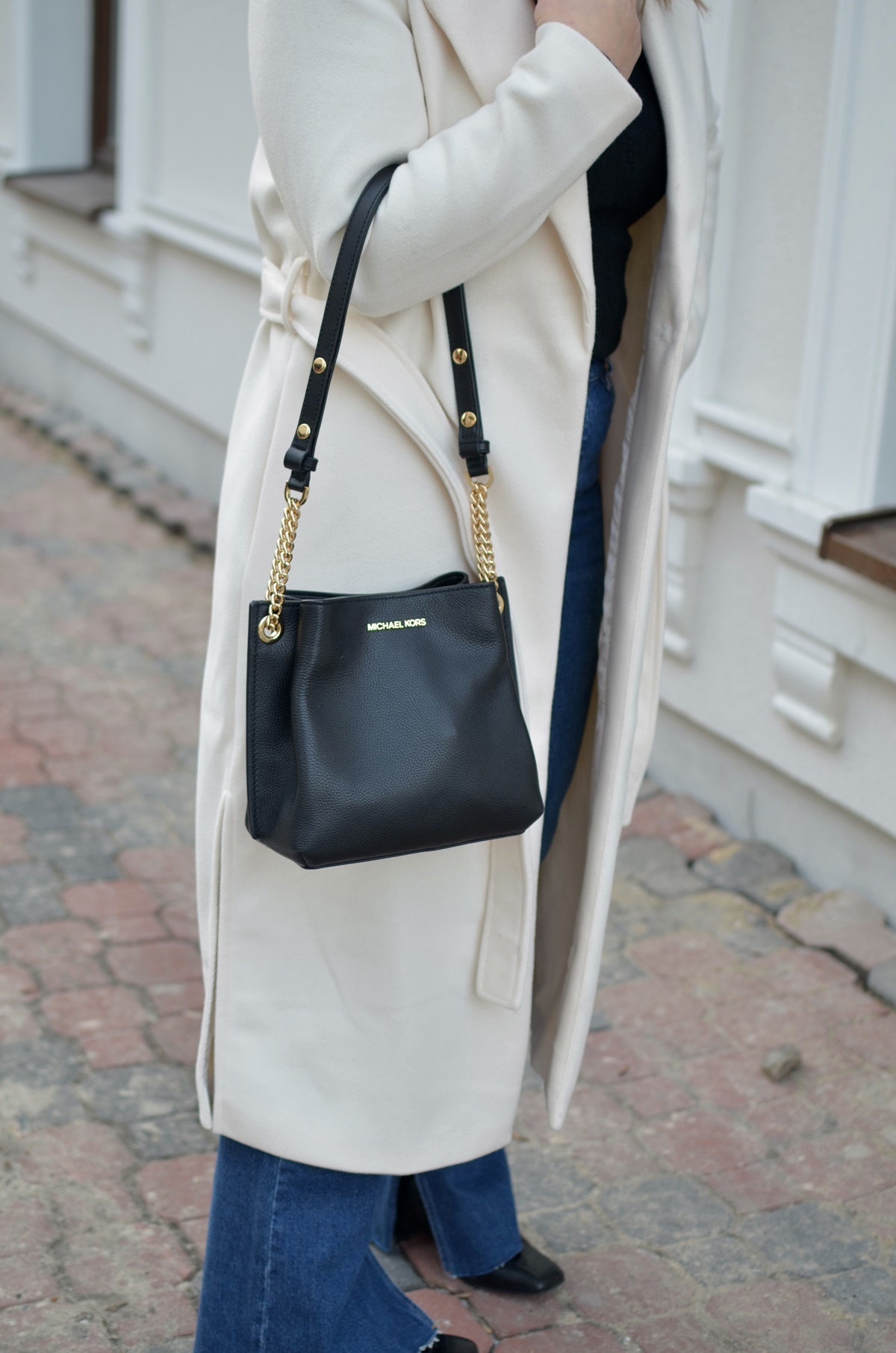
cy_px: 676
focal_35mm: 52
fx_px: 1969
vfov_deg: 37.9
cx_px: 448
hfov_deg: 25.6
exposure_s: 1/250
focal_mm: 35
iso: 100
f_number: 2.8
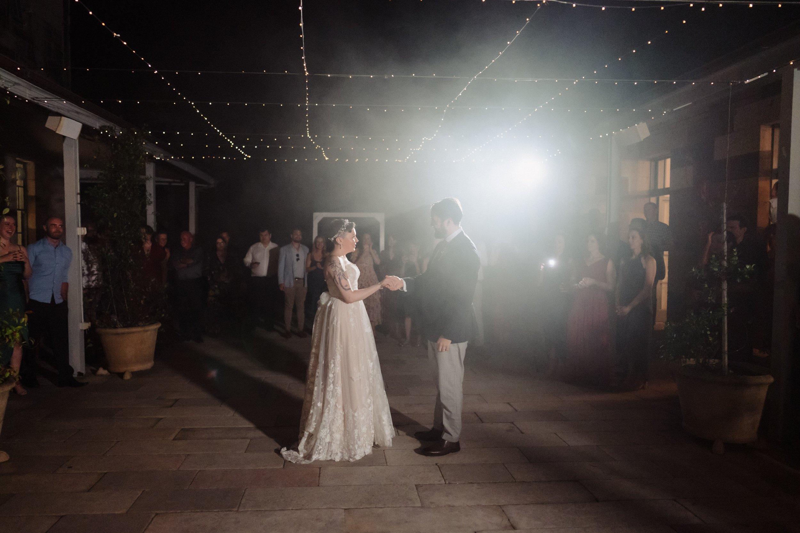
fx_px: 574
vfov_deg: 49.8
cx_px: 373
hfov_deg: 69.6
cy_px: 271
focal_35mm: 26
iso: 4000
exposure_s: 1/250
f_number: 1.4
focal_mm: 24
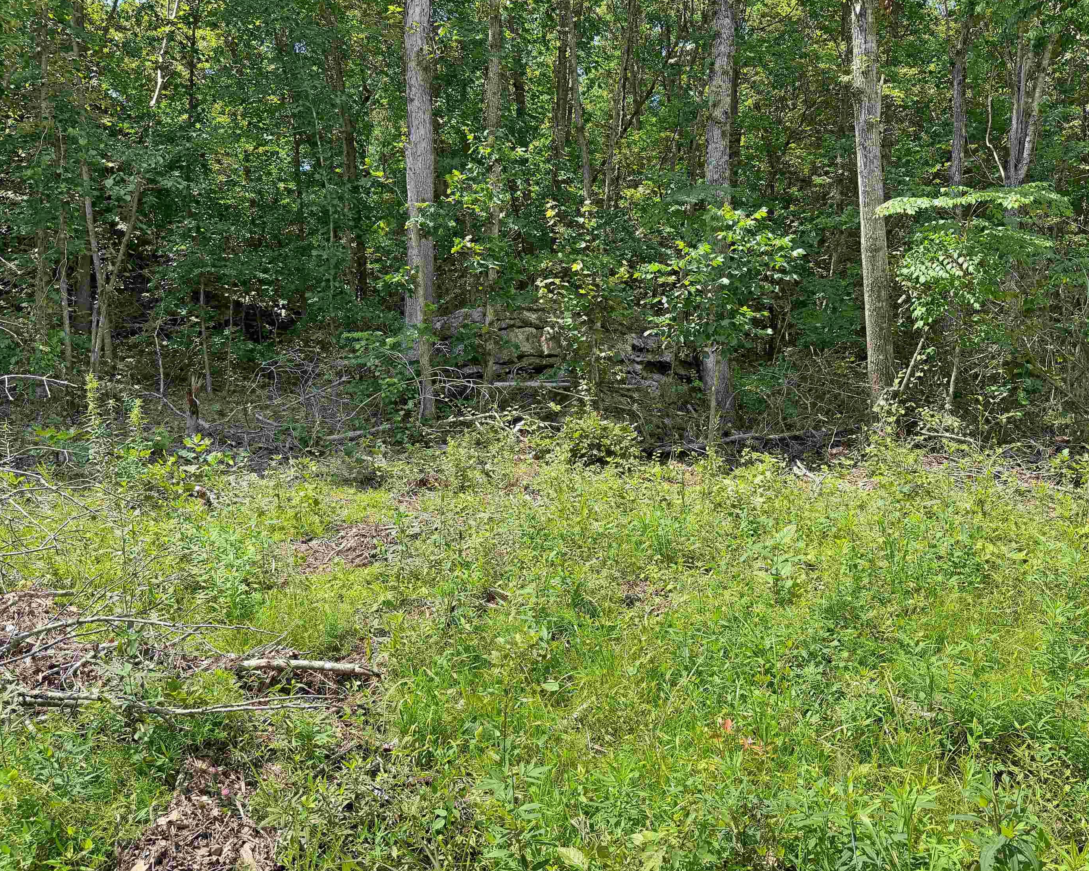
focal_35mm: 26
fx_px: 838
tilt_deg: -6.0
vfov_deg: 54.9
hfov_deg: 66.0
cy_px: 443
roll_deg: -0.6
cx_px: 552
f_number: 1.78
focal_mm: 6.76
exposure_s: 1/1689
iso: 80
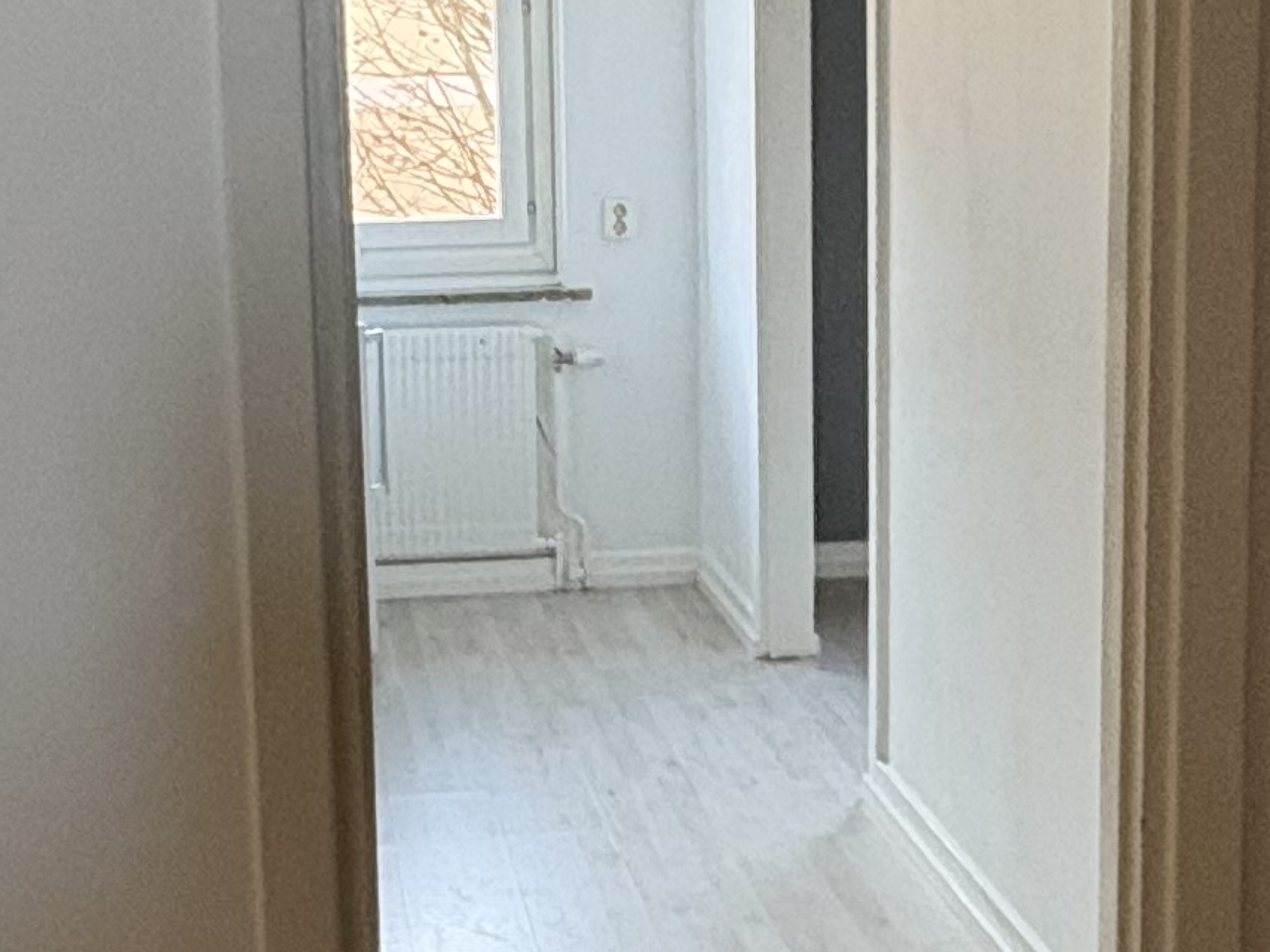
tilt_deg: -8.6
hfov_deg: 29.4
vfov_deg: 22.2
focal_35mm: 66
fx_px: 2421
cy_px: 426
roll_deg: +1.3
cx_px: 590
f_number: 2.2
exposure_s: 1/50
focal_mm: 2.22
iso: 400
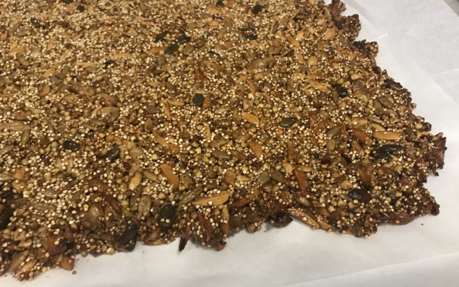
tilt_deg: -46.2
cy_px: 143
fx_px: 375
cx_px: 230
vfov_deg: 41.9
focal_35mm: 30
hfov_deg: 62.9
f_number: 1.8
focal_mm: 3.99
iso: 40
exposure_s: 1/17
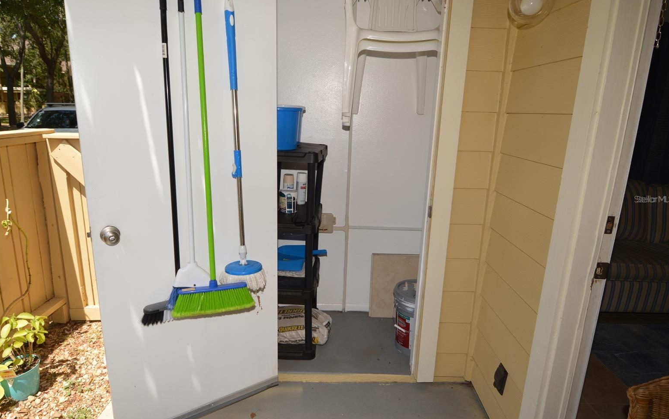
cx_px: 328
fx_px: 346
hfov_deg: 88.0
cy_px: 199
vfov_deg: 62.2
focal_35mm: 19
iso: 100
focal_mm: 12
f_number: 6.3
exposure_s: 1/160
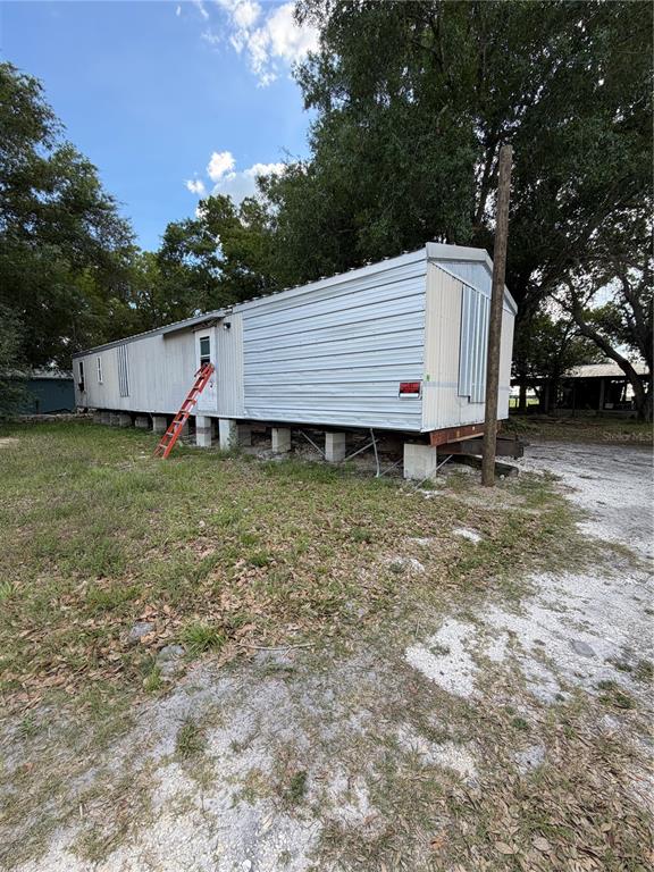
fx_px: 353
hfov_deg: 85.7
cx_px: 327
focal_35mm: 14
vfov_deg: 102.1
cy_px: 436
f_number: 2.2
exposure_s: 1/338
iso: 50
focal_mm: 2.22
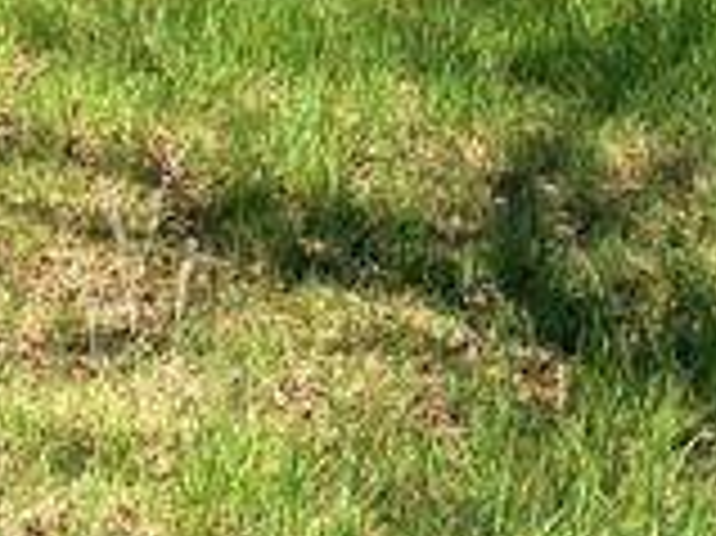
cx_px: -131
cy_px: -410
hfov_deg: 12.5
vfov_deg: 9.2
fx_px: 3204
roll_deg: -0.1
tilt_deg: -4.0
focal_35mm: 155
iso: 100
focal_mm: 6.76
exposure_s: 1/2703
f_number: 1.78
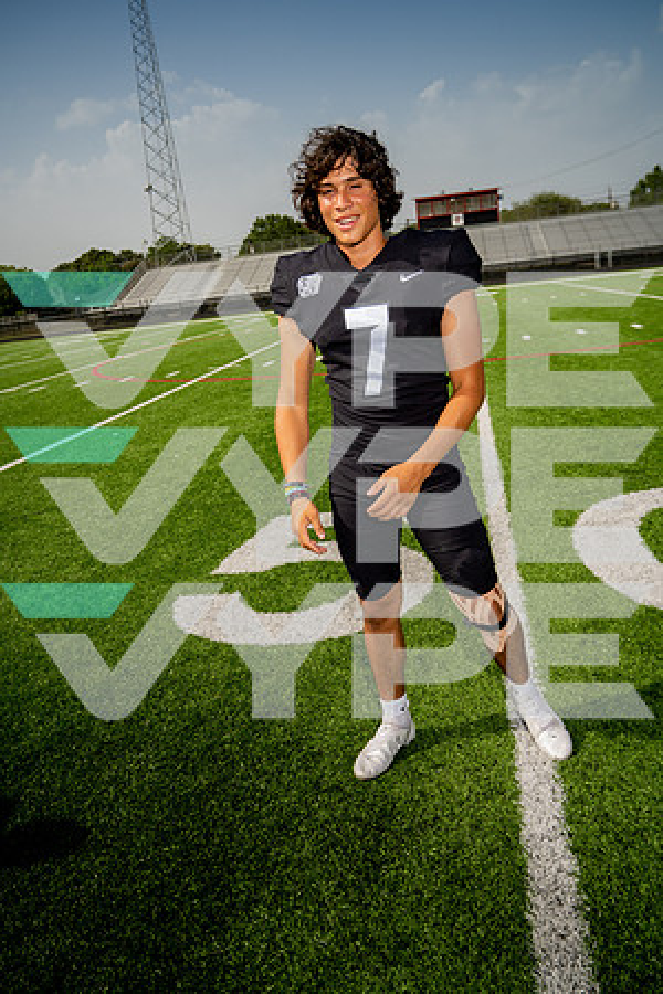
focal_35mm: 29
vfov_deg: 63.7
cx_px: 332
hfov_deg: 45.0
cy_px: 497
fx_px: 801
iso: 100
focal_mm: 29
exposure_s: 1/1250
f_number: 4.5
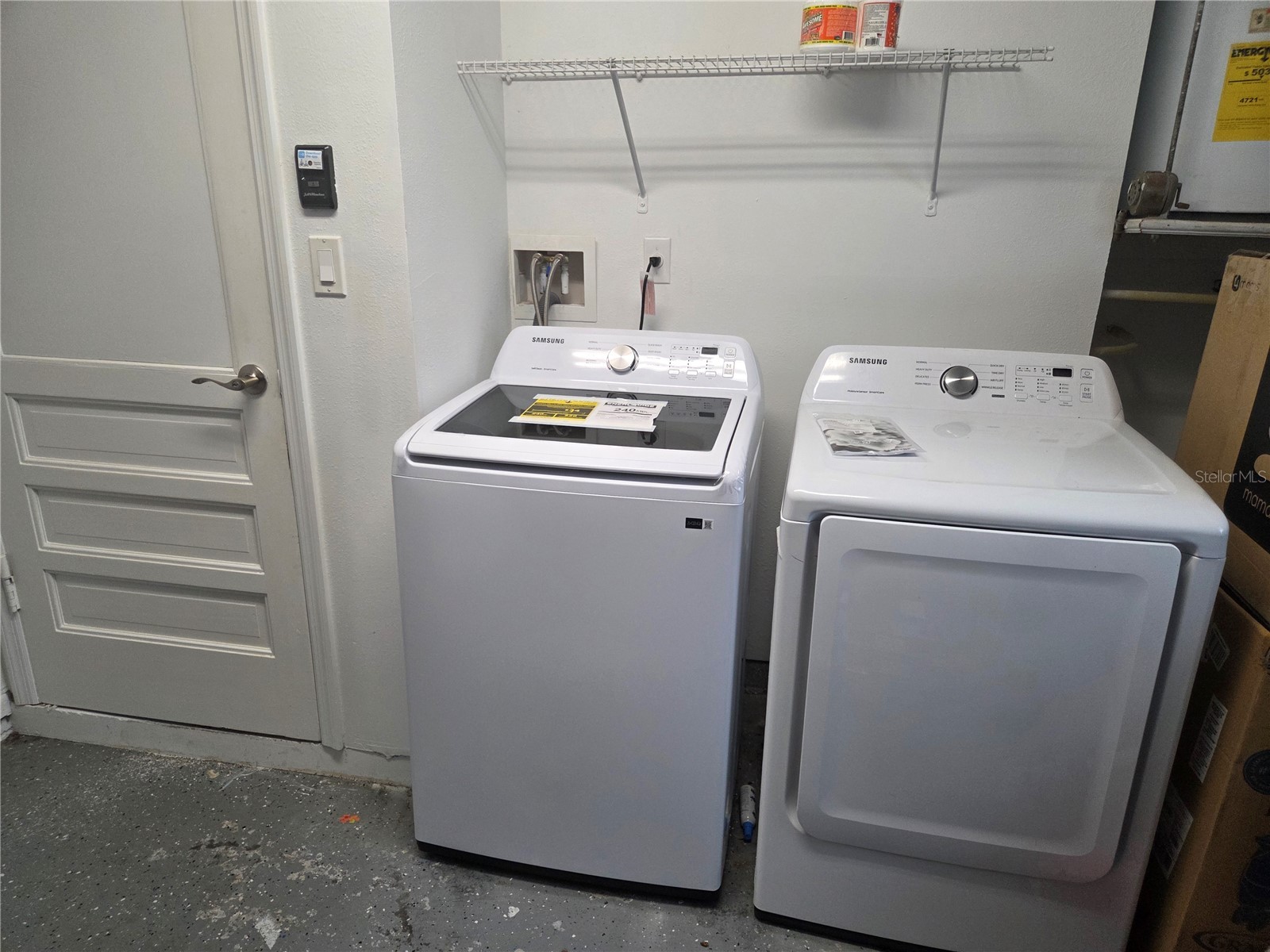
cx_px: 635
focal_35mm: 23
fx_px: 844
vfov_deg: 58.9
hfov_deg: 73.9
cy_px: 476
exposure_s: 1/120
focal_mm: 5.4
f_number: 1.8
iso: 250
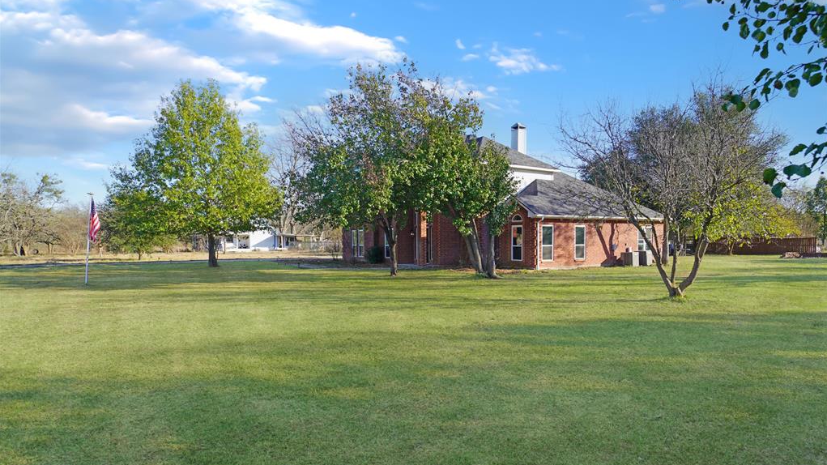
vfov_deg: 53.4
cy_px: 261
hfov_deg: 83.9
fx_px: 460
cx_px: 414
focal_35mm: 21
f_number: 8
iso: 100
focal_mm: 20
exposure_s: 1/100
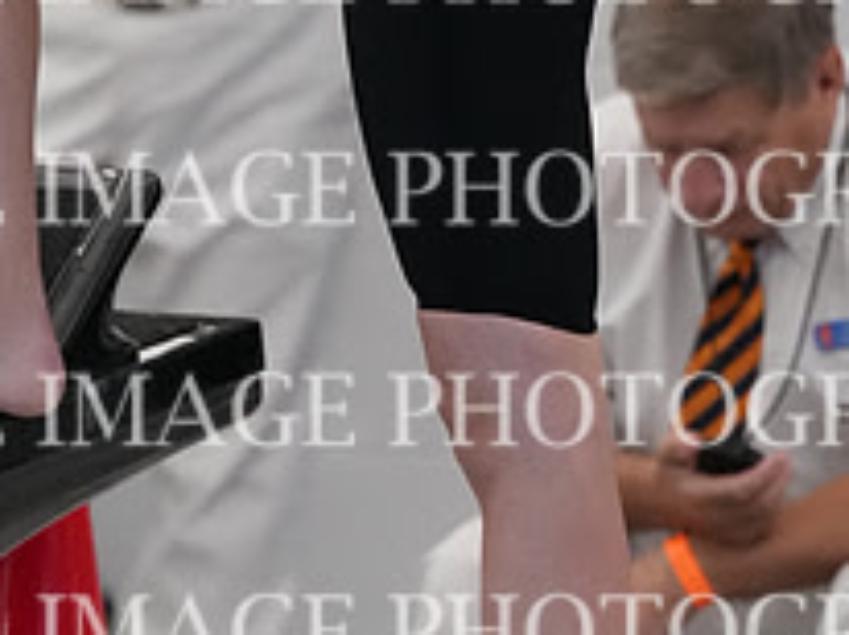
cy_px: -144
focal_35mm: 813
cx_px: 361
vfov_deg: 1.8
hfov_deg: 2.4
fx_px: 19917
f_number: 4
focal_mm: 200
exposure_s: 1/1250
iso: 6400
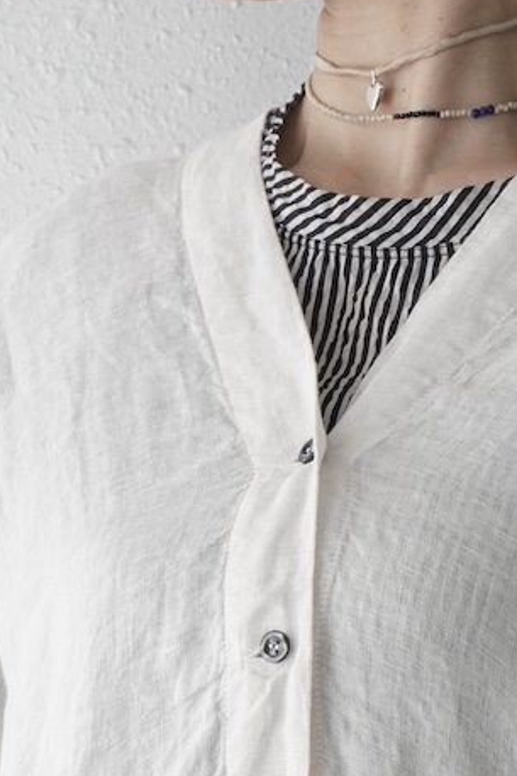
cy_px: 1171
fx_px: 2263
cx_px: 403
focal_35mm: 105
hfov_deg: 13.0
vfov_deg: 17.5
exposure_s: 1/80
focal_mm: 32
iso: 3200
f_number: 8
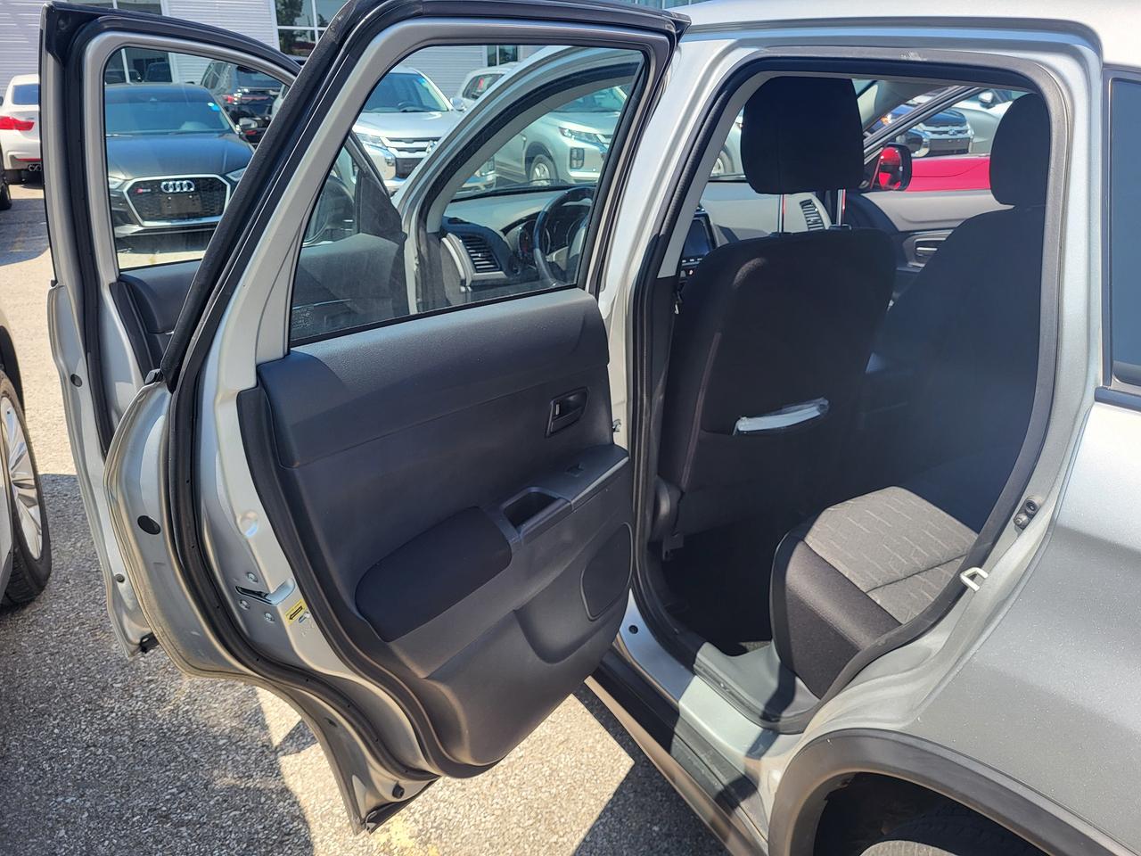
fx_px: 857
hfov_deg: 67.3
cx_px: 570
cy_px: 428
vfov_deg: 53.1
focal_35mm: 26
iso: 40
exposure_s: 1/684
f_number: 1.8
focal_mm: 5.4
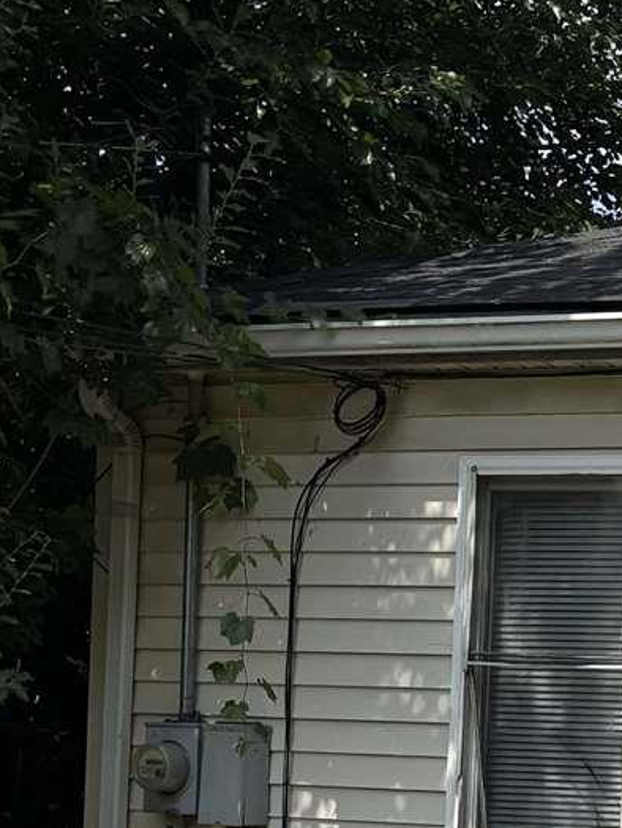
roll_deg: -4.1
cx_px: 1072
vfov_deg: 16.9
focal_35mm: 114
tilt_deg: +1.4
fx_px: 2730
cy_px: 823
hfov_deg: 12.1
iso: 50
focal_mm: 5.96
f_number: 1.6
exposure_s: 1/4255
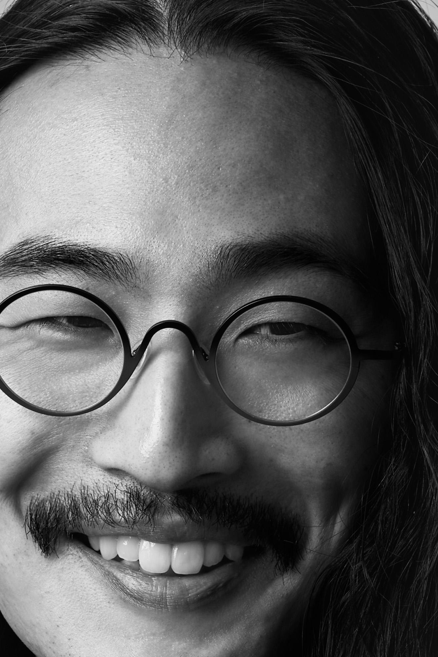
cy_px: 849
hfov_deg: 3.6
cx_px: 159
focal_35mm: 386
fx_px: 7046
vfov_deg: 5.3
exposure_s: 1/200
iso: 100
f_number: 11
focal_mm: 128
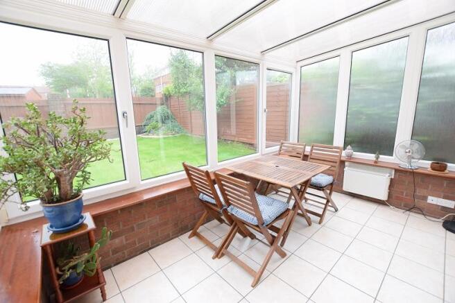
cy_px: 152
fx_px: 190
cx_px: 228
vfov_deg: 77.3
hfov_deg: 100.4
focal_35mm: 15
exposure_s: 1/100
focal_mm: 10
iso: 400
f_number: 5
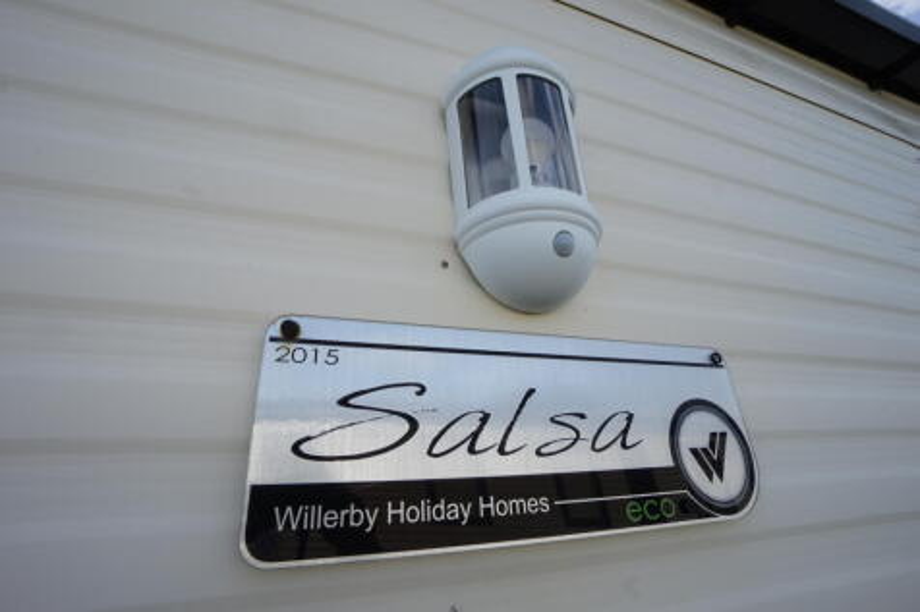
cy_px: 306
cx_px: 460
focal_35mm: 15
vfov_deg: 77.3
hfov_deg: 100.4
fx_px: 383
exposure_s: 1/100
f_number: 11
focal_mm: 10
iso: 100
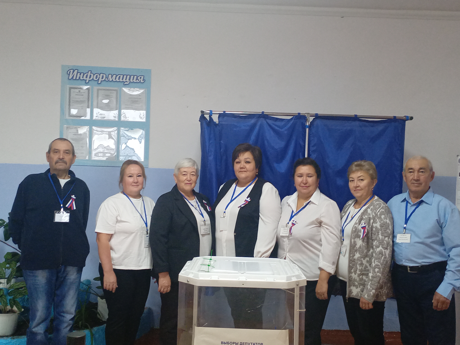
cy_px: 172
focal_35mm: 37
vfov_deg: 38.7
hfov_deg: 50.1
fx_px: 492
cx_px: 230
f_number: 1.8
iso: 447
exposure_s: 1/25
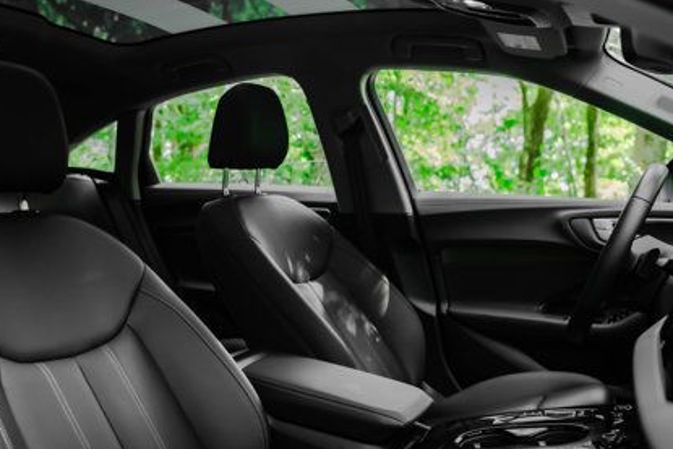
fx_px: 692
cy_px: 309
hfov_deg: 51.7
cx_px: 289
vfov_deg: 35.5
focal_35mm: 37
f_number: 2.8
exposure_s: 1/250
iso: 640
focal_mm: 24
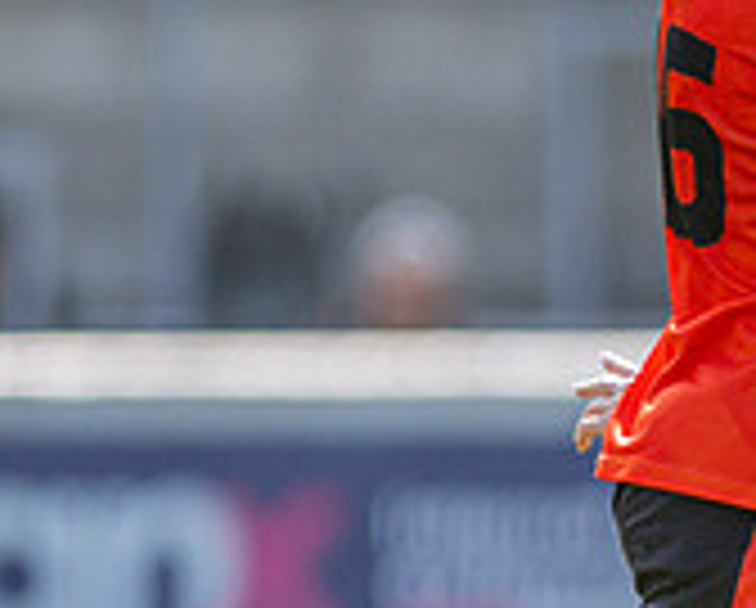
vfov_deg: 1.0
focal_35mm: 1538
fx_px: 34472
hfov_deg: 1.3
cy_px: 677
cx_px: 635
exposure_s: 1/3200
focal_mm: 300
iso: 200
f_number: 2.8
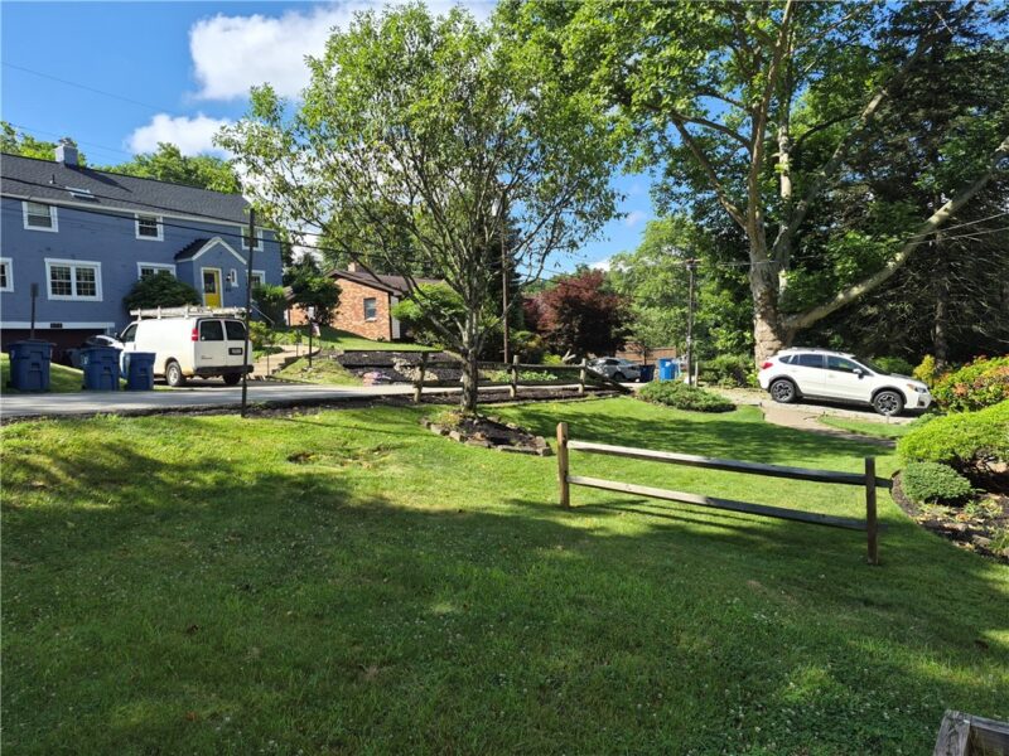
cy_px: 378
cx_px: 504
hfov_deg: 73.9
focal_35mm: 23
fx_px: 670
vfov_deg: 58.9
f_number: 1.8
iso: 80
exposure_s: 1/3352
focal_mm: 5.4
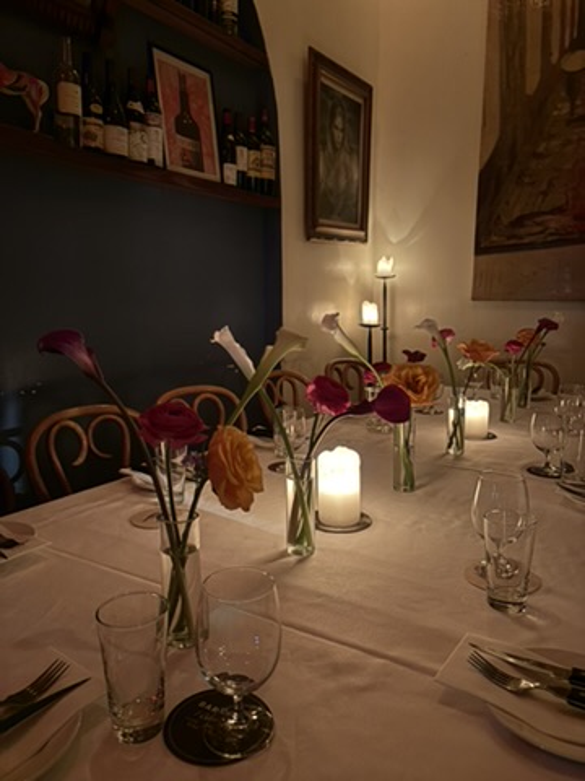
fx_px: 586
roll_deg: +0.6
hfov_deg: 53.1
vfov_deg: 67.3
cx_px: 292
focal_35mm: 26
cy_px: 390
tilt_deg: -8.5
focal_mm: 5.96
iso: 640
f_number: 1.6
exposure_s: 1/12
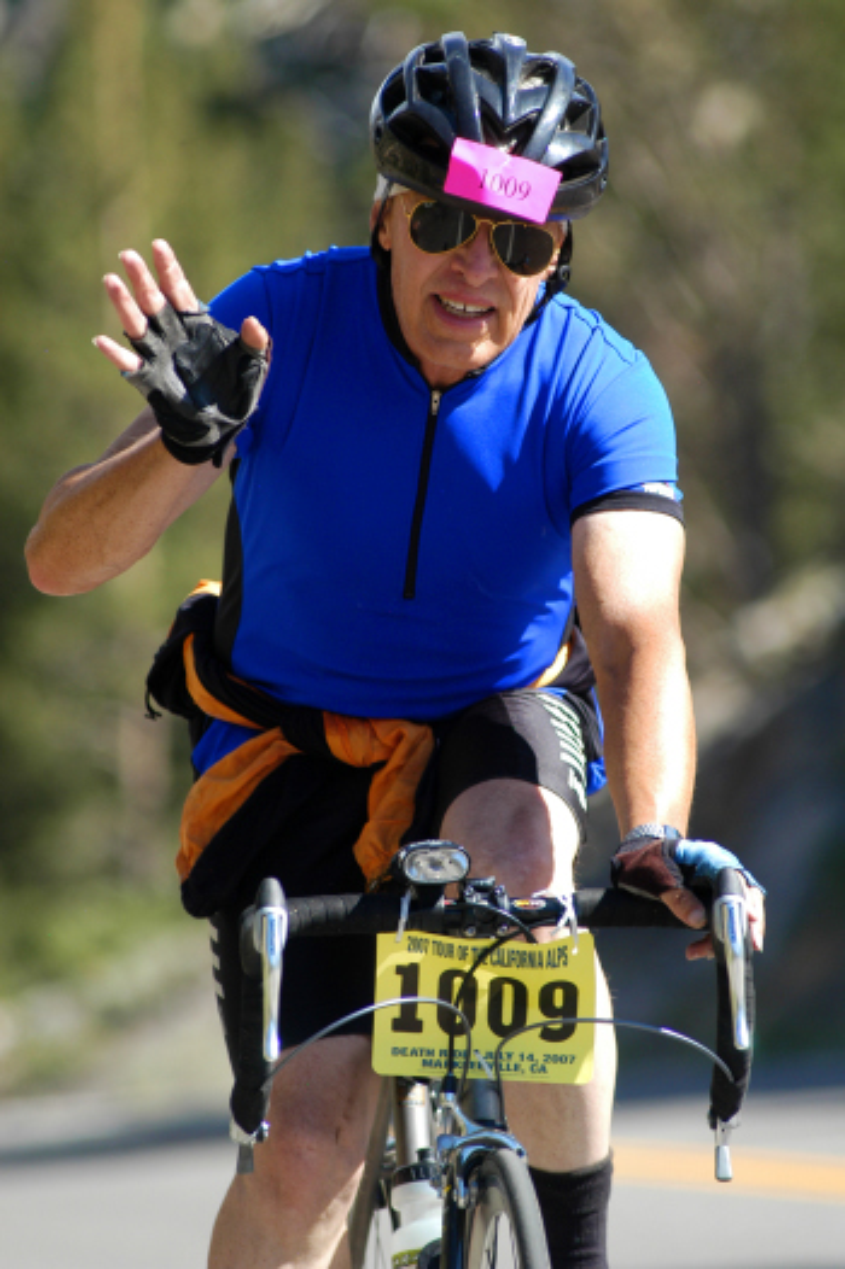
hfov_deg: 4.6
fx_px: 10576
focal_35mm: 300
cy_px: 634
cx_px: 422
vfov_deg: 6.9
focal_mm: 200
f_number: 3.5
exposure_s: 1/800
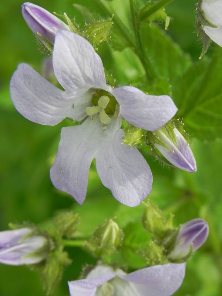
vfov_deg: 13.7
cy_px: 148
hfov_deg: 10.3
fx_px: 1231
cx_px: 111
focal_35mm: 144
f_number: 5
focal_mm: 25.7
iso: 160
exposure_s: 1/500
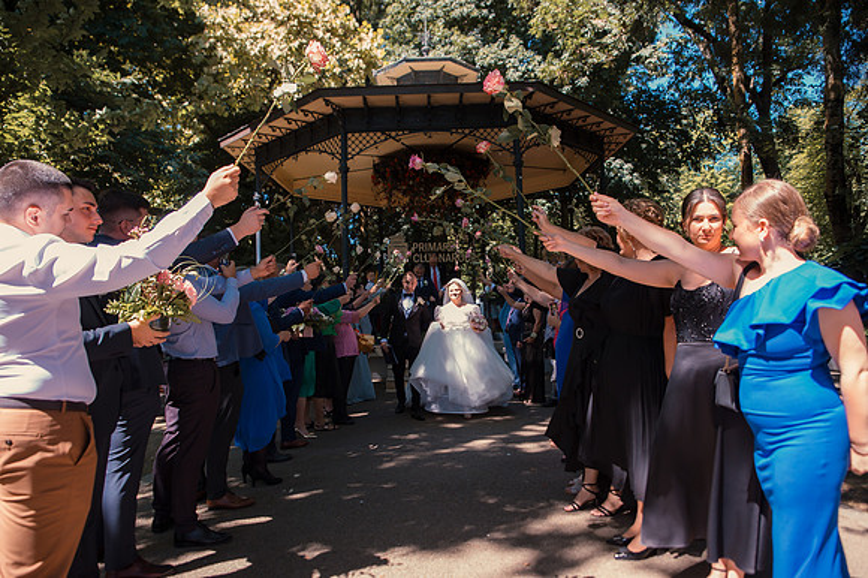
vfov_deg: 53.1
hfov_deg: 73.8
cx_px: 434
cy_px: 289
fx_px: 578
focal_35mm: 24
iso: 500
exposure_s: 1/500
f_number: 3.5
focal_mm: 24
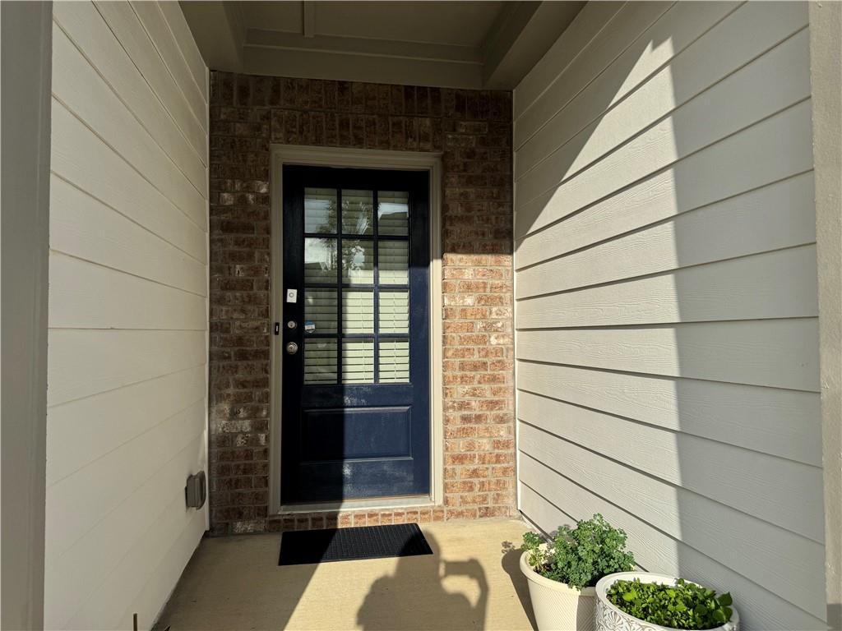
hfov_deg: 71.6
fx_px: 584
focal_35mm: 24
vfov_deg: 56.8
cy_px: 316
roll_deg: -0.4
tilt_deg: +1.3
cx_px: 421
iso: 80
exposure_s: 1/4608
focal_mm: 6.76
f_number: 1.78
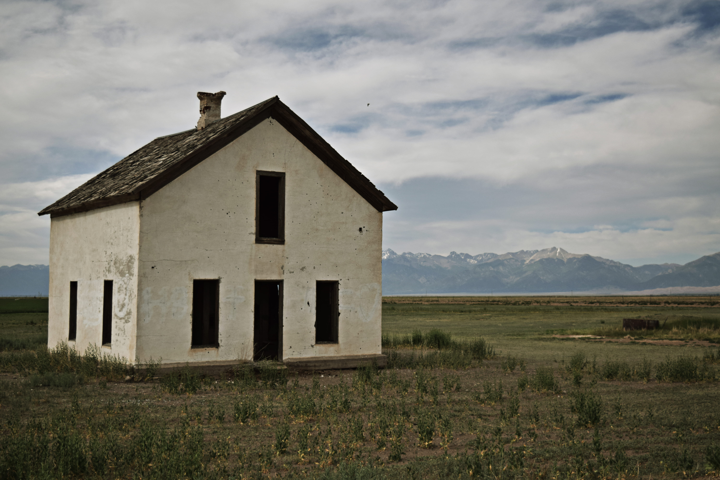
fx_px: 1020
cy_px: 240
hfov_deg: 38.9
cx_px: 360
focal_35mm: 51
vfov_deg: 26.5
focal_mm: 34
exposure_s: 1/4000
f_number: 4.5
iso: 200
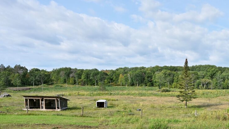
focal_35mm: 35
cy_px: 89
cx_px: 179
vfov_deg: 33.5
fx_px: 212
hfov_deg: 53.5
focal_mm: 20.5
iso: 250
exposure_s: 1/1000
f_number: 5.6
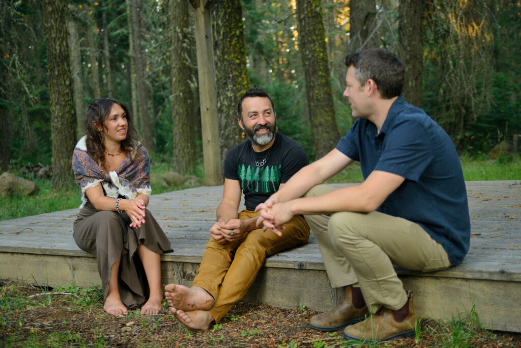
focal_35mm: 48
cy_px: 174
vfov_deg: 28.1
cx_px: 260
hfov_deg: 41.1
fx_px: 695
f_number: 2.8
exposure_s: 1/320
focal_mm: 48
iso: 400
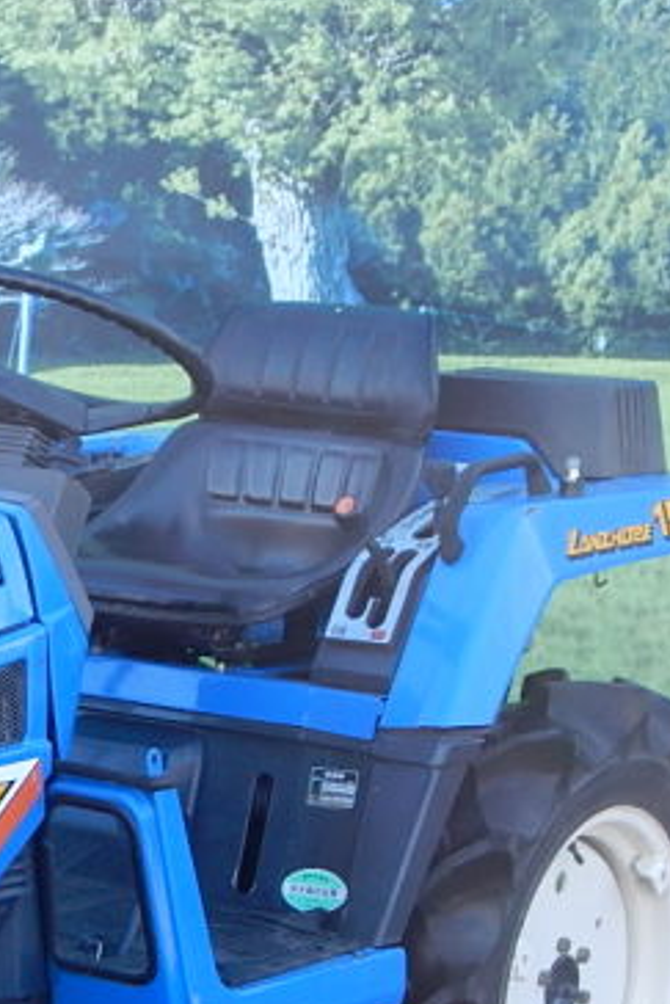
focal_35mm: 137
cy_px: 753
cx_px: -55
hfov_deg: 9.9
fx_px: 3821
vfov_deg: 14.9
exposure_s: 1/100
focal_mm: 8.6
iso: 125
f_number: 3.7
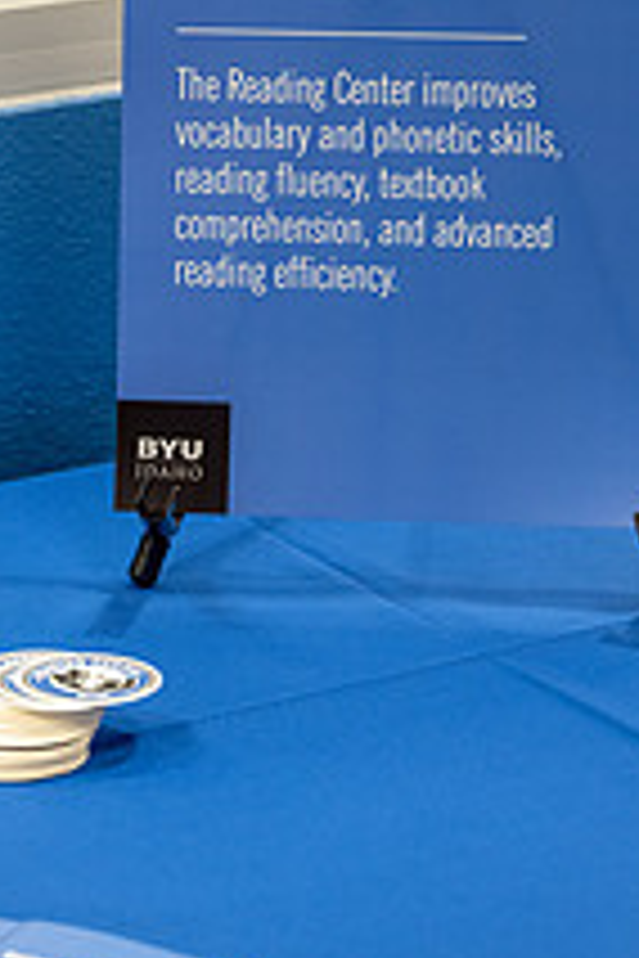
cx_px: 225
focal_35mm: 148
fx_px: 3940
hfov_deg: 9.3
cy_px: 346
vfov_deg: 13.9
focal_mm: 70
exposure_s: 1/160
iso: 1000
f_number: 4
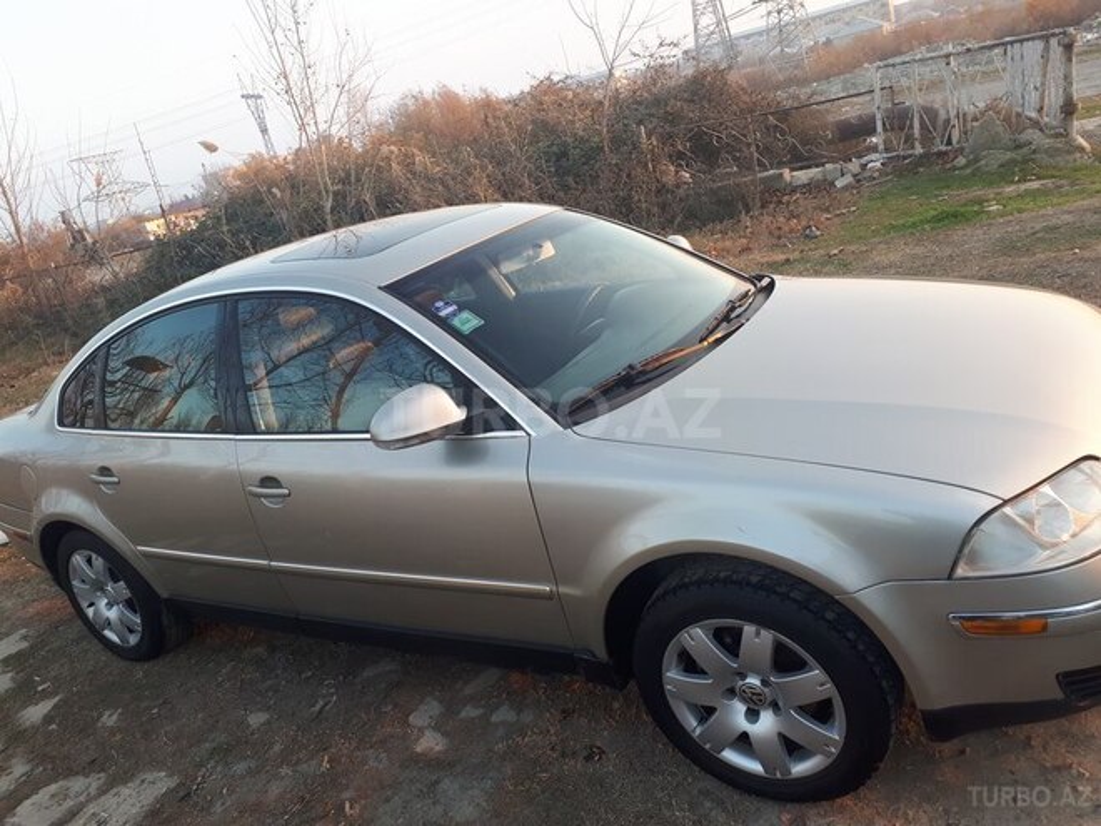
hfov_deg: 65.3
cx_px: 550
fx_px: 859
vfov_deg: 51.4
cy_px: 413
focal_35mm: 27
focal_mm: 3.6
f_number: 1.9
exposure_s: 1/100
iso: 50
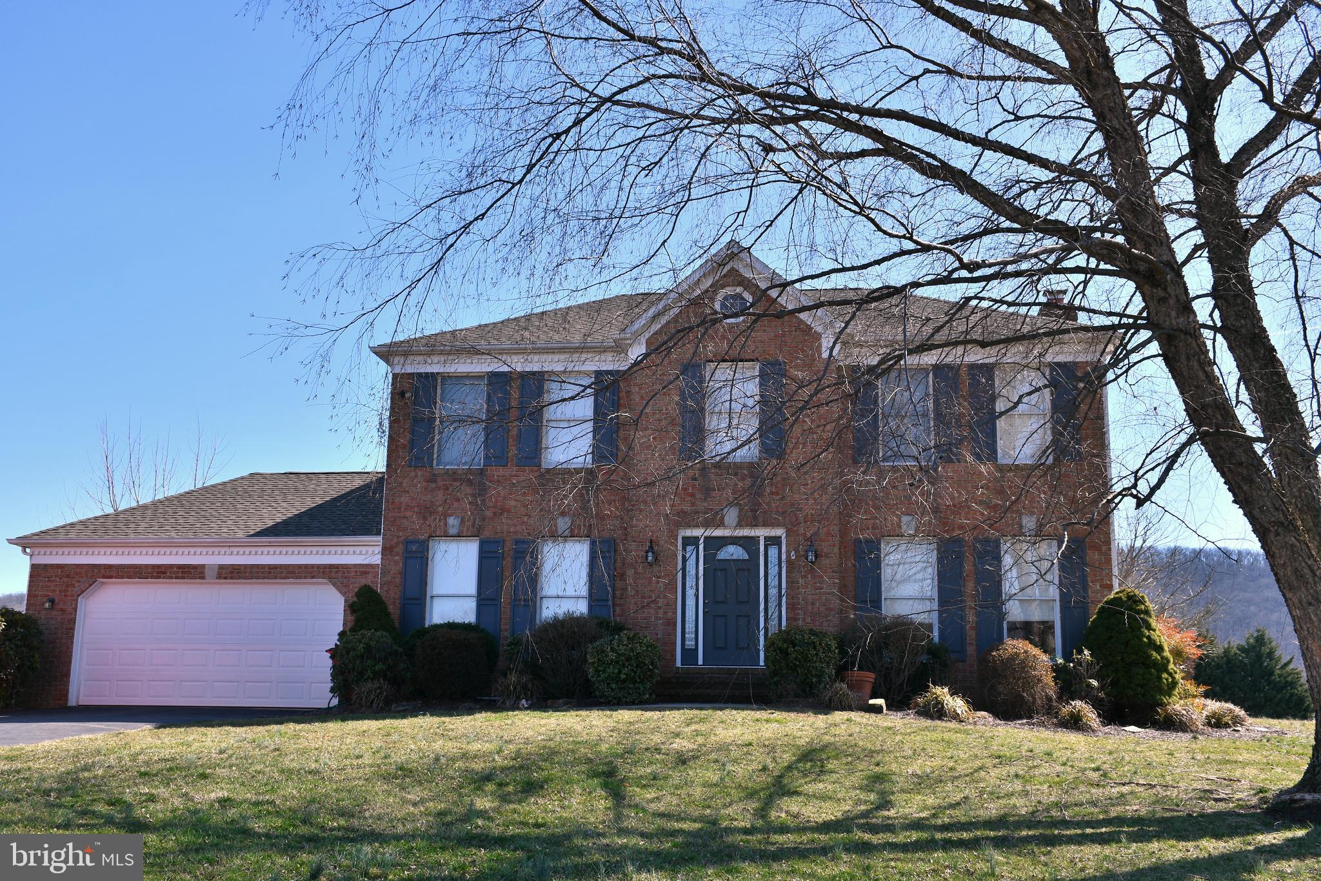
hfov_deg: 49.6
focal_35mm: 39
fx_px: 1431
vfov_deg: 34.2
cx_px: 660
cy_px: 440
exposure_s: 1/320
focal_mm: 26
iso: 100
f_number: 9
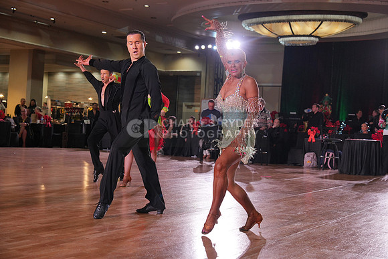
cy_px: 130
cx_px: 194
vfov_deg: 25.1
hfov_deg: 36.9
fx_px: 582
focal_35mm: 54
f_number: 4
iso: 1250
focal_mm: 54
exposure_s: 1/500
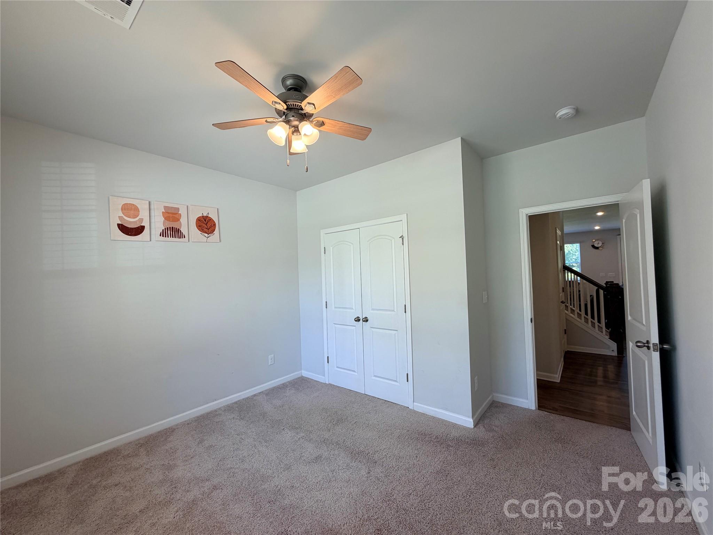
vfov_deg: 85.7
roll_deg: +1.8
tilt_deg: +1.0
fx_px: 288
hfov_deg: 102.1
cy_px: 268
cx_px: 356
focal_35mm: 14
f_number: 2.2
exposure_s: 1/120
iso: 125
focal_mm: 2.22
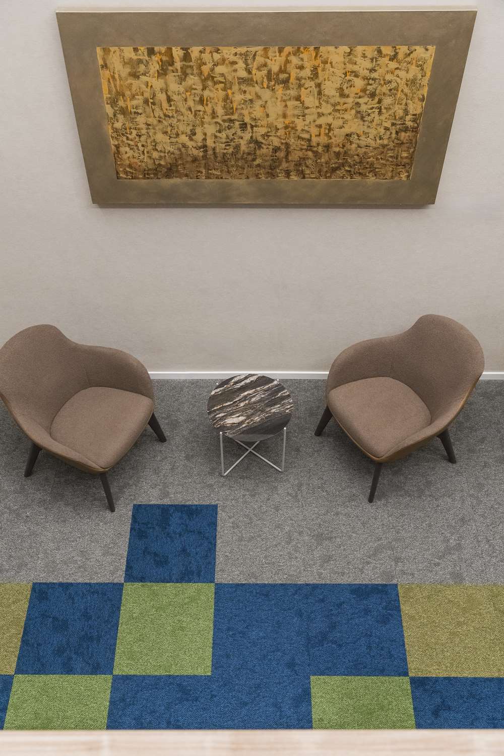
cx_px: 252
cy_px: 378
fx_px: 756
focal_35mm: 36
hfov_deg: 36.9
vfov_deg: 53.1
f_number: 5.6
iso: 4000
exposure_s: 1/80
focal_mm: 36
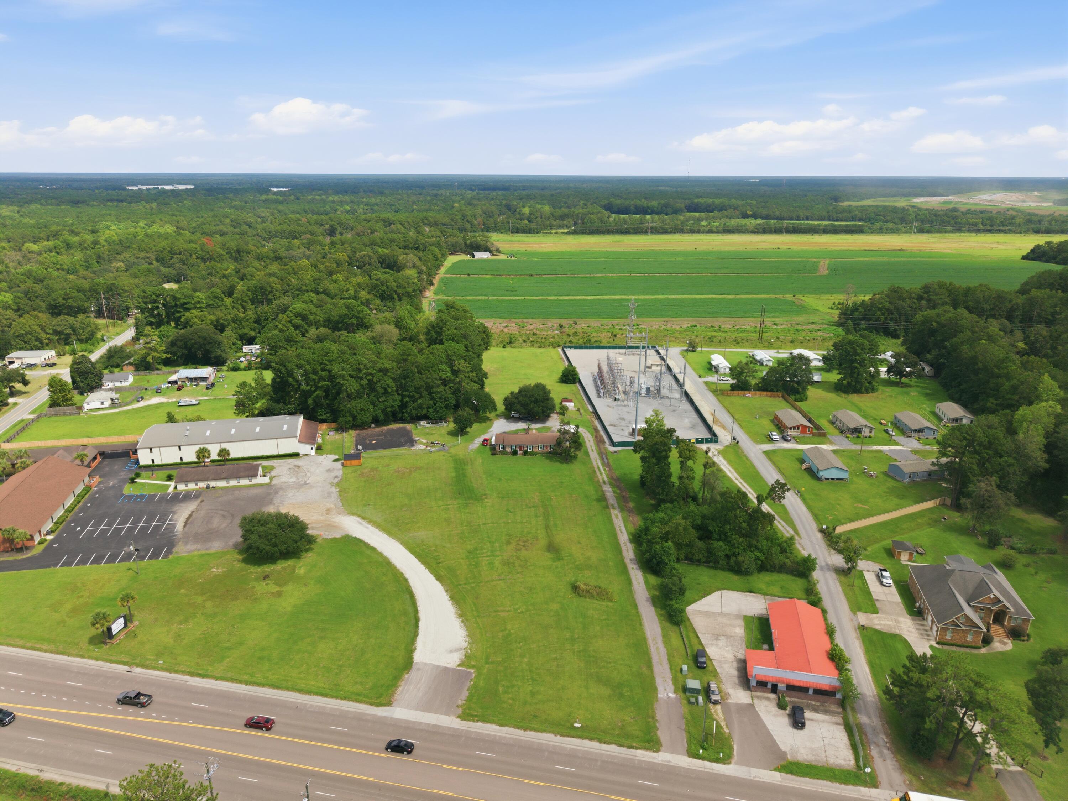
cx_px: 534
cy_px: 400
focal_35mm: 24
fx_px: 740
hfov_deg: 71.6
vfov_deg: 56.8
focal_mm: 8.7
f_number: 1.8
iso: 140
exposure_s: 1/500
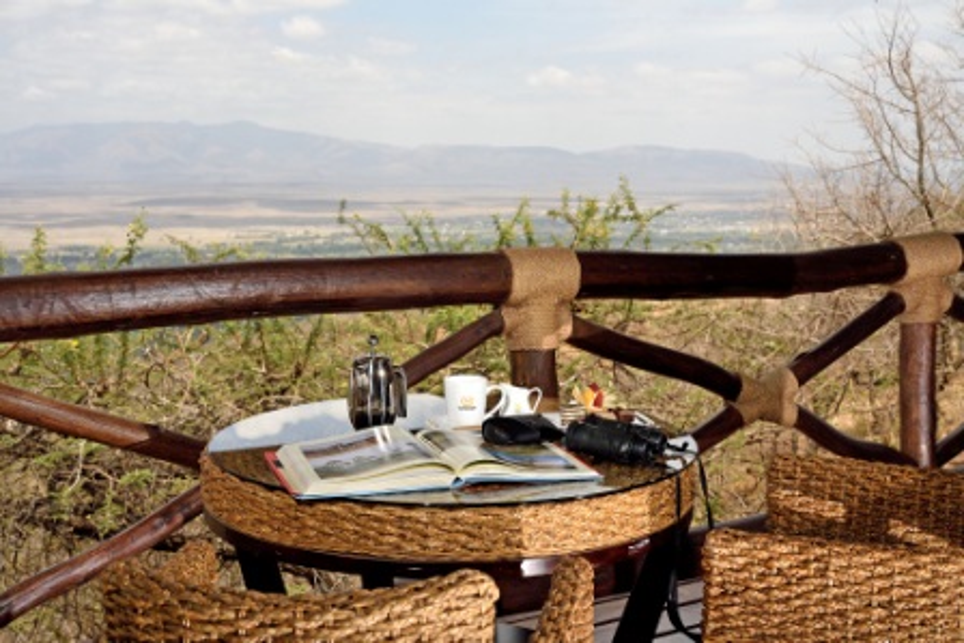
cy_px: 322
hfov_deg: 39.6
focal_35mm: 50
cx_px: 482
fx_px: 1339
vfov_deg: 27.0
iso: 100
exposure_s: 1/200
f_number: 10
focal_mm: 50
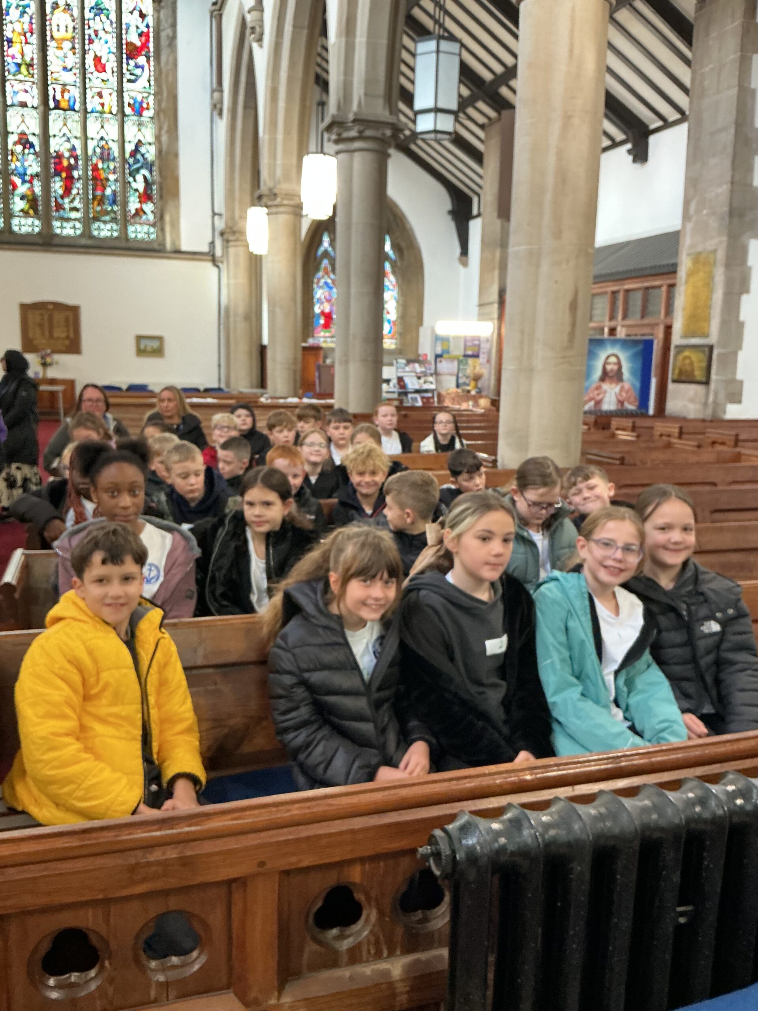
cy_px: 506
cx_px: 379
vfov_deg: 61.7
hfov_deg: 48.2
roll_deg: -1.4
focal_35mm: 29
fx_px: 847
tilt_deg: -9.7
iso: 200
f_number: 1.8
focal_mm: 3
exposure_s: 1/40
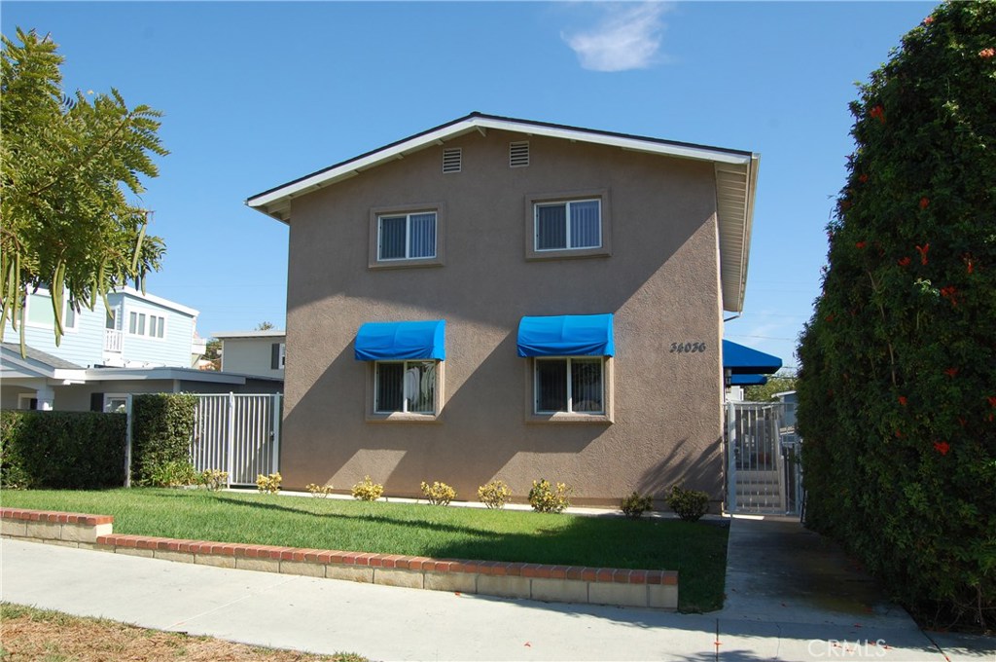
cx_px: 498
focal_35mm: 27
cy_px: 331
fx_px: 746
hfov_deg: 67.4
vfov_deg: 47.8
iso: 200
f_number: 8
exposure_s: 1/250
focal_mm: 18
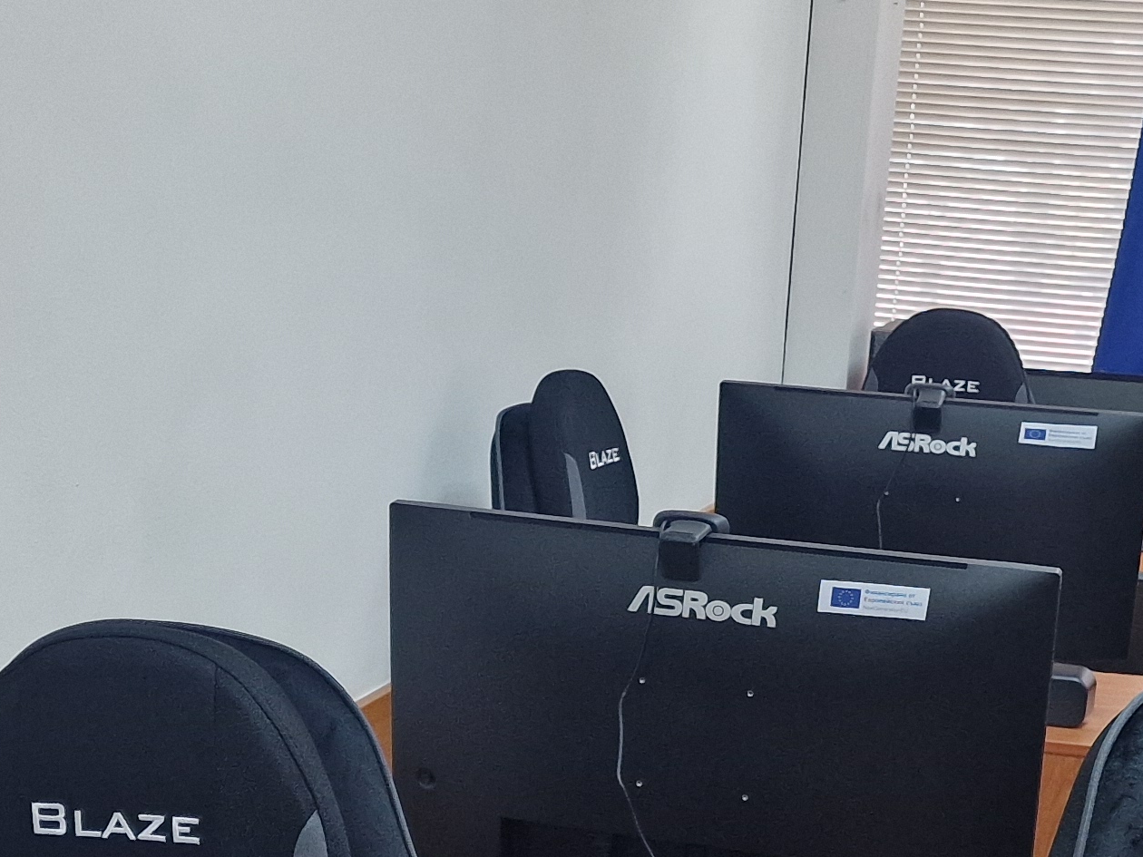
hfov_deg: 26.7
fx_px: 2410
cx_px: 625
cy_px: 864
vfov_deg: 19.6
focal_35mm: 73
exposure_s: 1/100
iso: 320
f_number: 1.8
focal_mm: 6.4
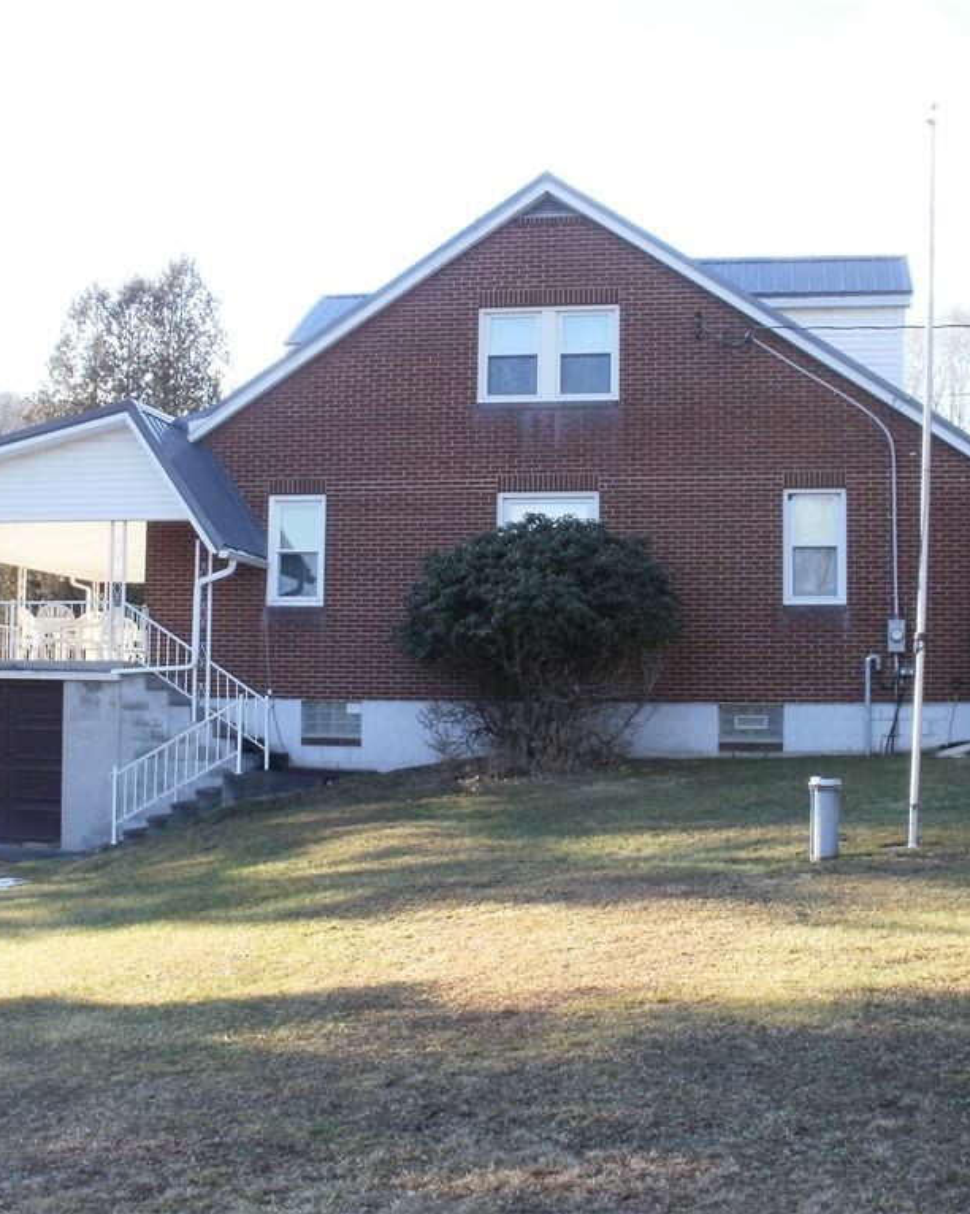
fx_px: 1688
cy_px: 607
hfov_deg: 32.1
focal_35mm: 47
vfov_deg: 39.6
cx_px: 517
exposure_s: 1/80
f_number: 5.6
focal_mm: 6.3
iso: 100
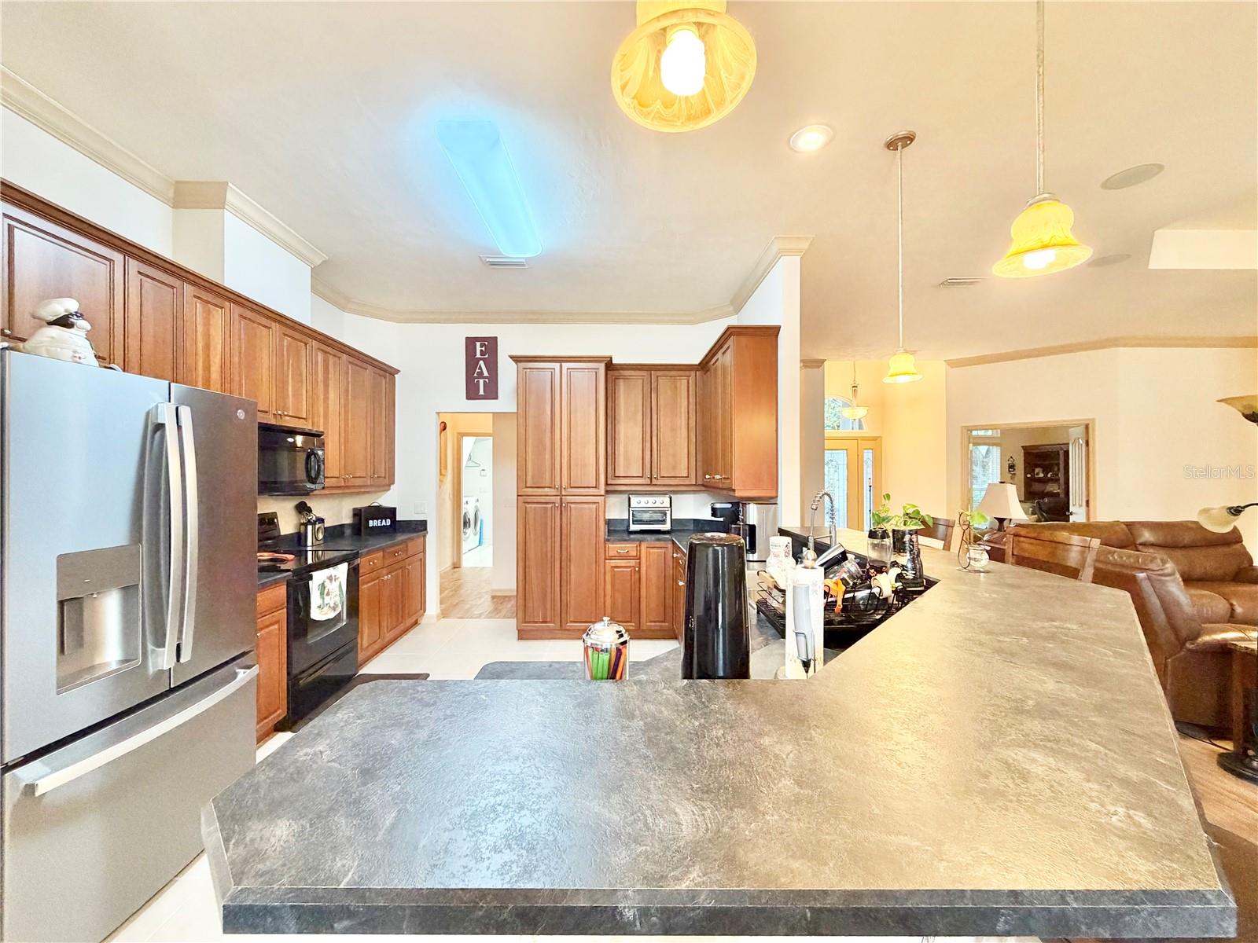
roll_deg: +0.6
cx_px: 629
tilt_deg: -0.3
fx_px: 509
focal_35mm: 14
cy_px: 472
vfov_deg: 85.7
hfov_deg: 102.1
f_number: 2.2
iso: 320
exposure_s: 1/60
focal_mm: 2.22
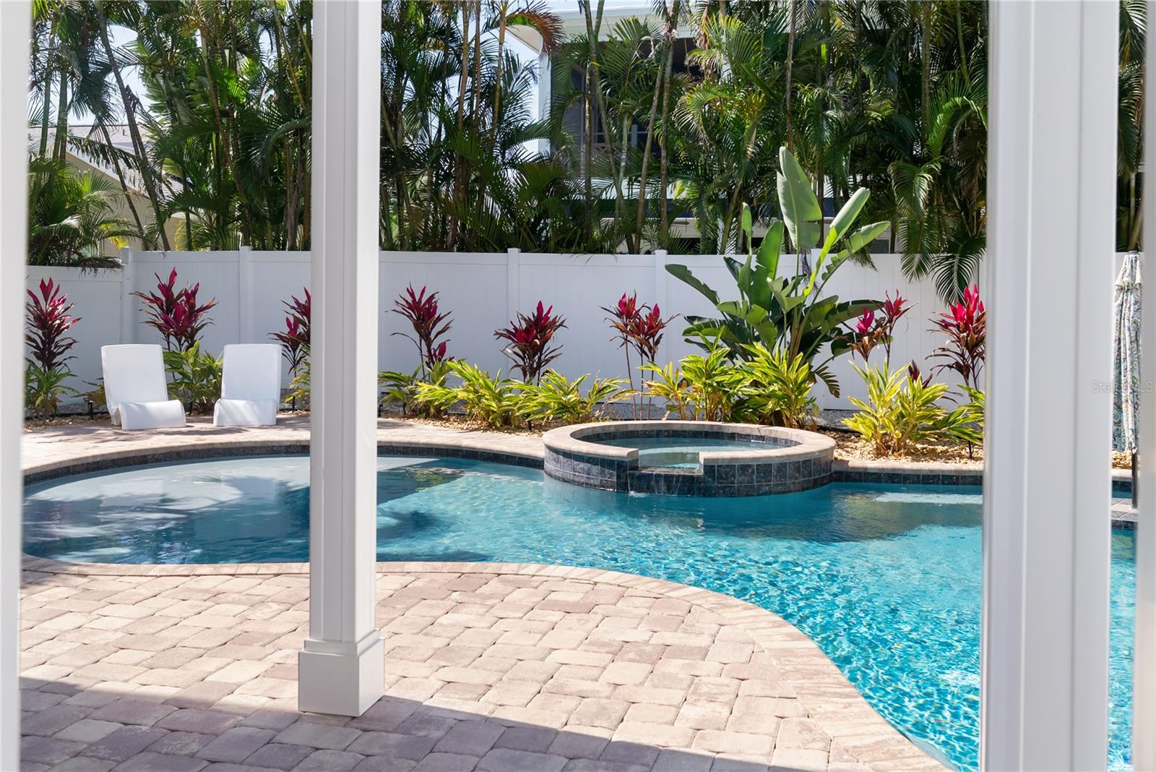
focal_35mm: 34
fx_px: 1092
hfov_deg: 55.8
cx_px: 578
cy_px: 386
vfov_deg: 38.9
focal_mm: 34
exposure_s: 1/250
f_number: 8
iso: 500
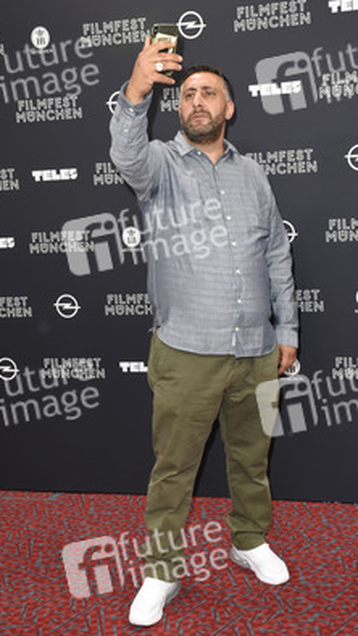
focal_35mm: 51
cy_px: 318
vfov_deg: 40.6
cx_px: 192
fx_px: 860
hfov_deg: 23.5
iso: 800
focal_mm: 32
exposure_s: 1/160
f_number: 6.3
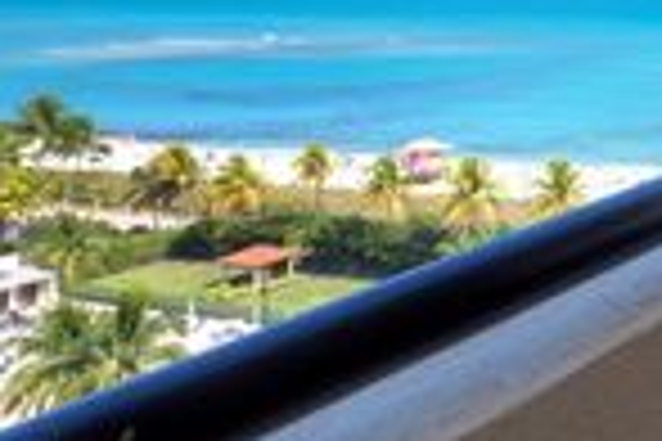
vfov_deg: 18.6
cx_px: 901
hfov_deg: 25.0
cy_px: -137
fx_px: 1250
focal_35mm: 68
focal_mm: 20
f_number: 8
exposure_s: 1/640
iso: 200
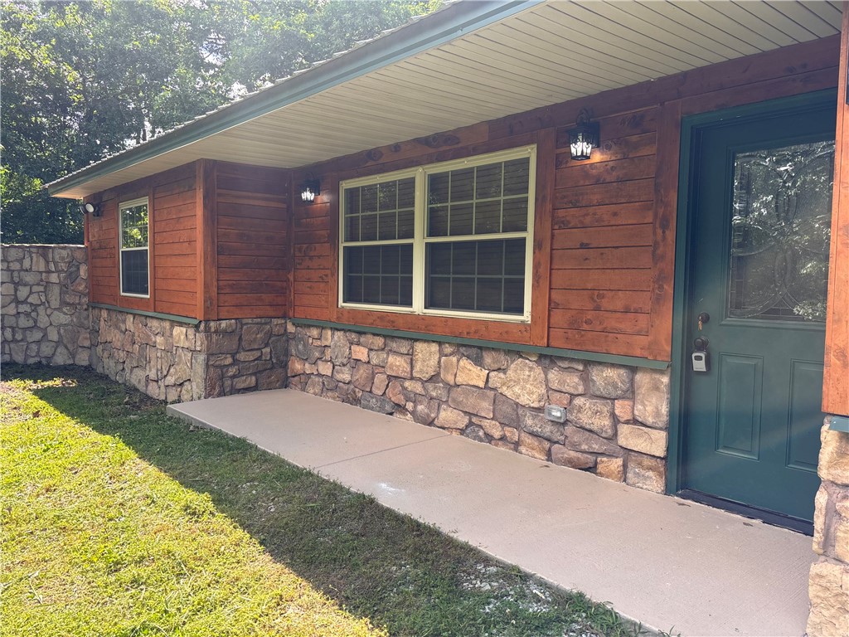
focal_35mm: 26
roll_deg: -0.7
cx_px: 424
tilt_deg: -3.1
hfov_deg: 67.3
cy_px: 318
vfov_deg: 53.1
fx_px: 638
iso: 50
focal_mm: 5.96
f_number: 1.6
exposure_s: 1/517
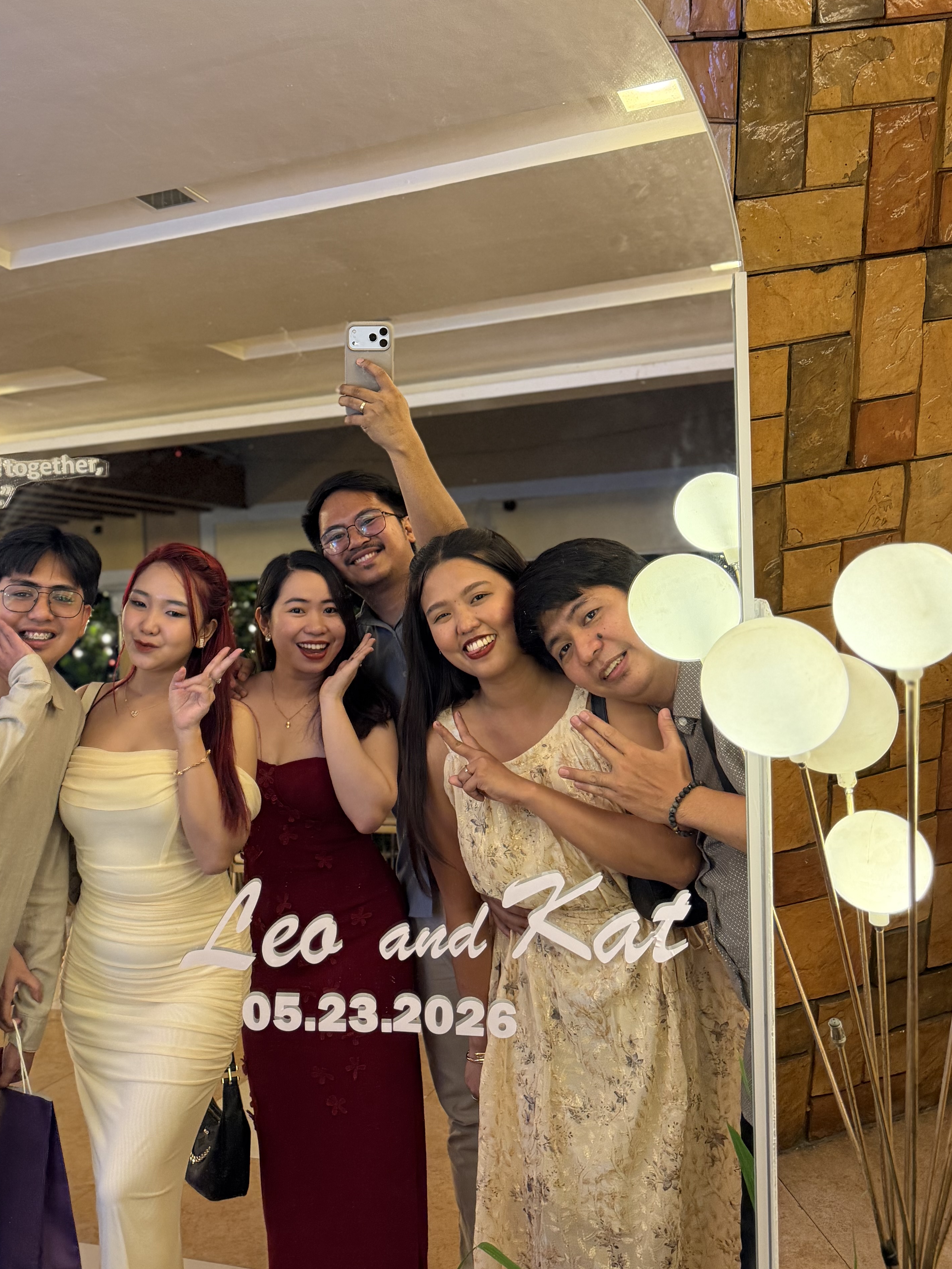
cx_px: 257
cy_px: 489
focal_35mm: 36
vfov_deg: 50.9
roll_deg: +5.5
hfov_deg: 38.8
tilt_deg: -17.8
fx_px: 1320
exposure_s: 1/60
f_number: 1.78
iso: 400
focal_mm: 6.76
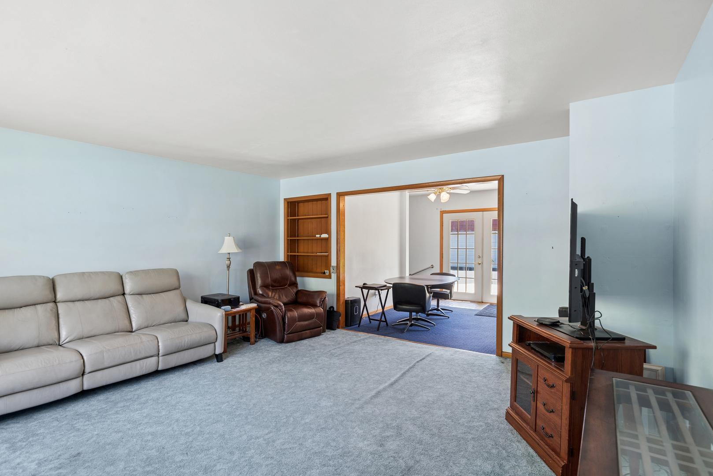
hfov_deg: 93.3
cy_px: 238
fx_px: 337
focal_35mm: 17
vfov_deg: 70.5
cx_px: 356
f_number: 8
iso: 200
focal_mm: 17
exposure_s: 1/20
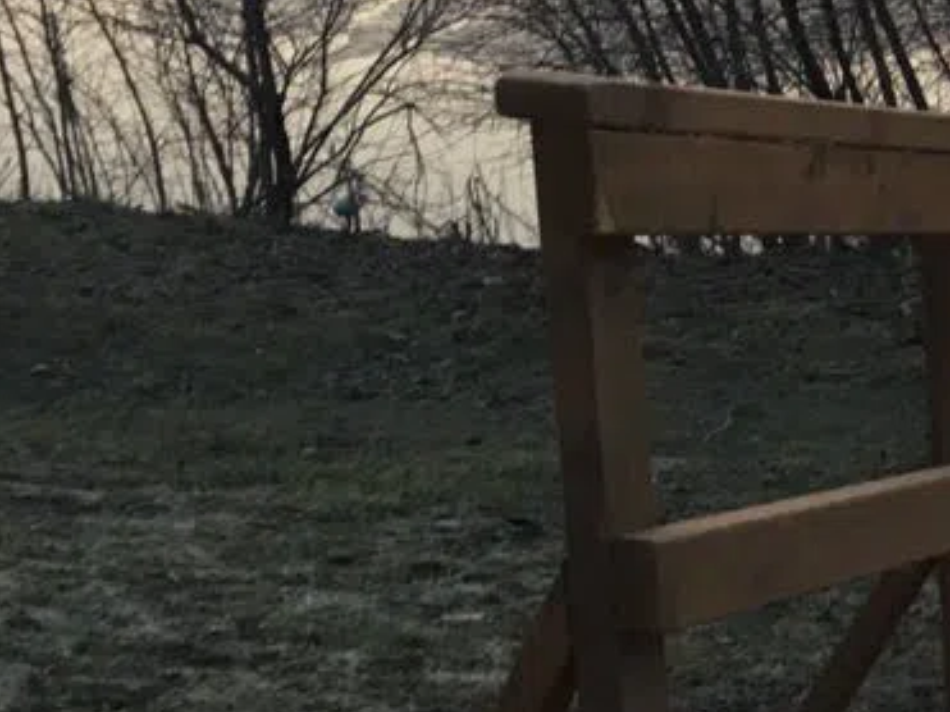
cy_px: 92
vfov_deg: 14.7
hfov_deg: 17.6
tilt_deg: -18.4
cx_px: 1444
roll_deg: +0.5
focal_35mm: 100
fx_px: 2744
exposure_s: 1/33
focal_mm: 4.15
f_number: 2.2
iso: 100
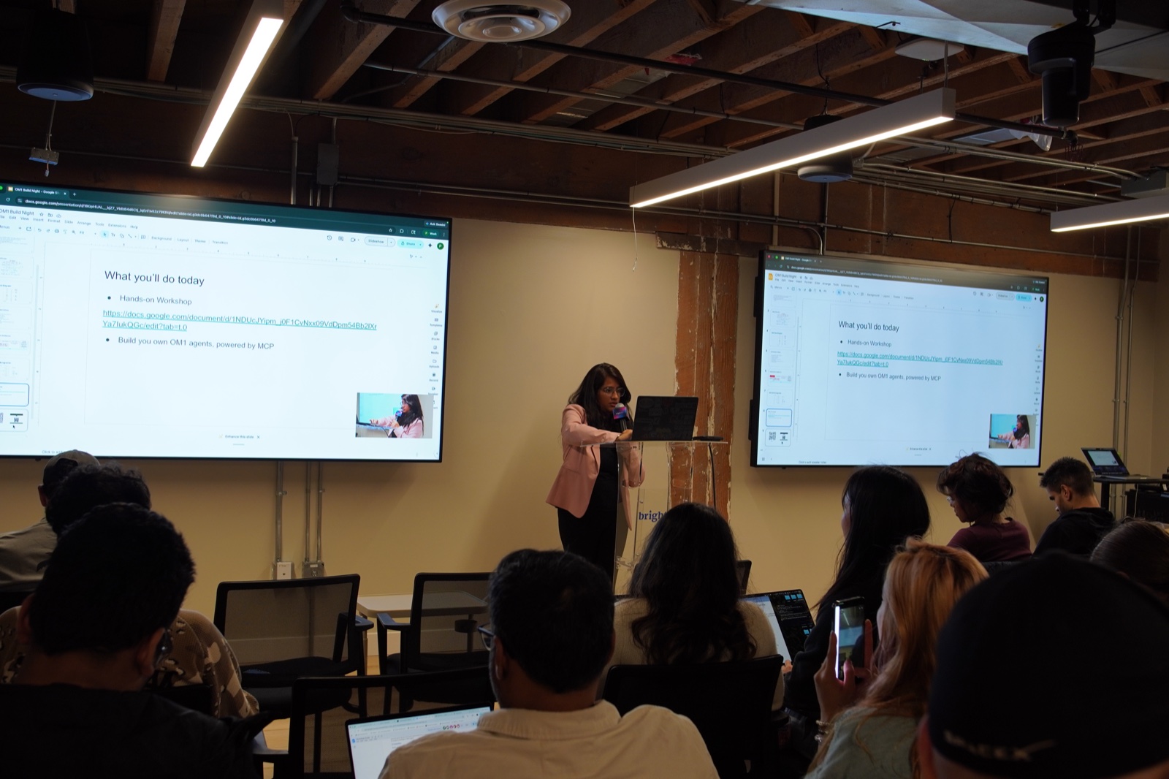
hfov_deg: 55.1
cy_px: 390
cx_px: 584
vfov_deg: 38.3
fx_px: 1120
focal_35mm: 34
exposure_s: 1/60
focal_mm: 23
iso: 250
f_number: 4
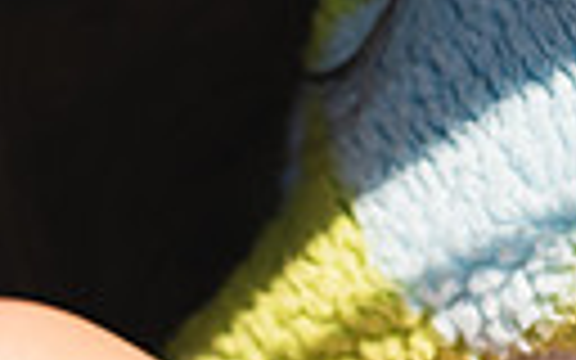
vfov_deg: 5.3
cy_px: 612
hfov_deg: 8.5
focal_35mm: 245
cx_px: 76
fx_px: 3846
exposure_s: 1/2500
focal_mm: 50
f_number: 2.8
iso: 160
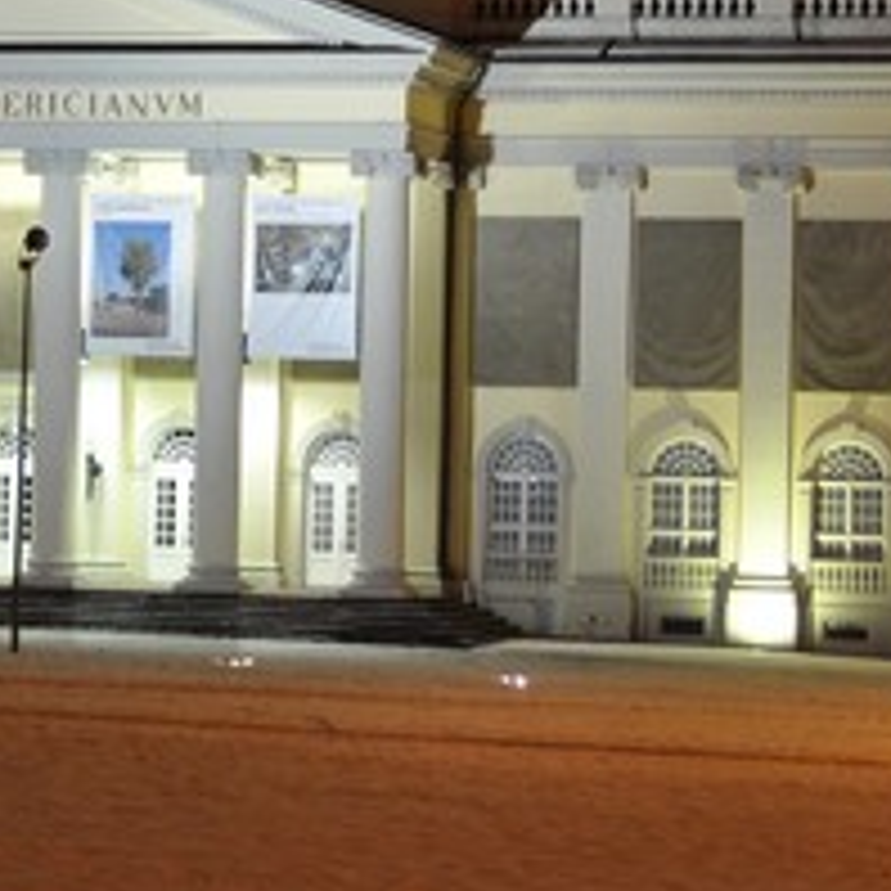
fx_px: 4485
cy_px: 11
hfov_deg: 11.3
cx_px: 90
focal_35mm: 154
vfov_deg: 11.2
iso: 200
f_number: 4.2
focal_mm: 30
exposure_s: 1/1.6
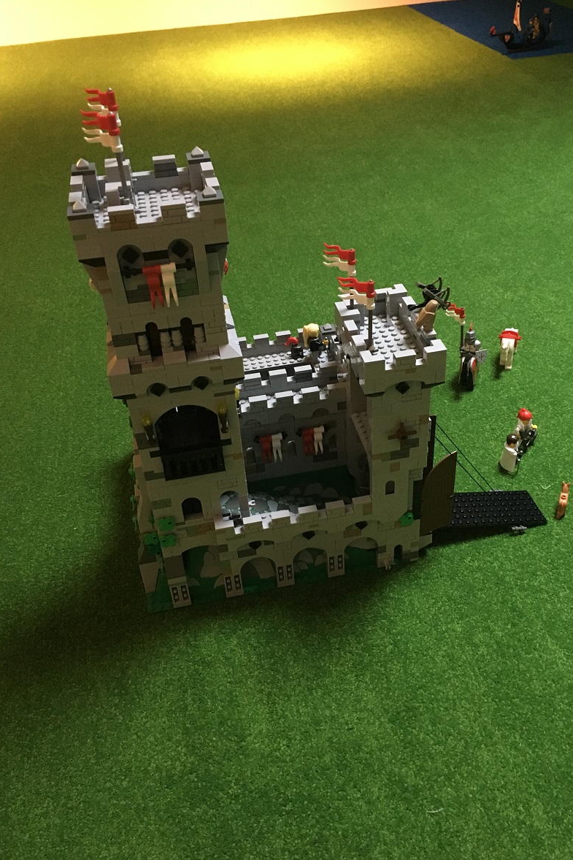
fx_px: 740
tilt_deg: -37.3
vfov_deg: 60.3
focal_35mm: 31
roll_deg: +4.0
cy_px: 432
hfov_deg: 42.3
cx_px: 311
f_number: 2.2
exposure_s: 1/17
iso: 400
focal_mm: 4.15
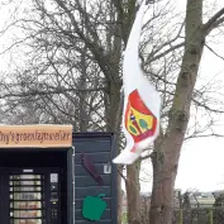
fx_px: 395
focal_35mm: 54
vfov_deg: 30.1
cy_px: 206
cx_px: 37
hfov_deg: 30.7
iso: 50
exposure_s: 1/50
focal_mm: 3.6
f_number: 1.9
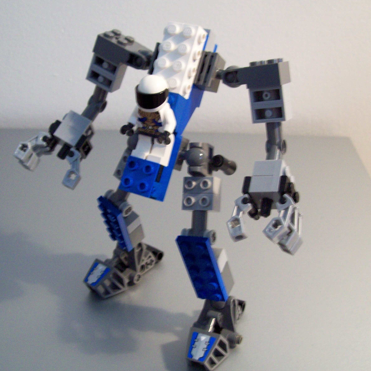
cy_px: 183
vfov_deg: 38.3
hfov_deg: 38.3
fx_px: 534
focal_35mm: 44
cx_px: 174
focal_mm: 6
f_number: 2.7
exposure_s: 1/9.32
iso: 160
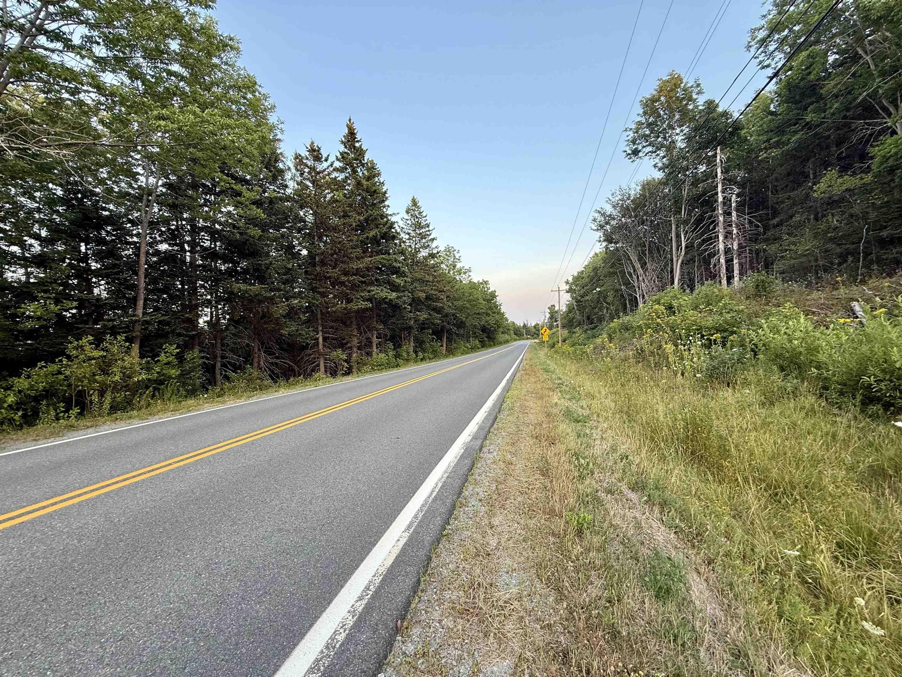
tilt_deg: -1.1
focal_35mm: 14
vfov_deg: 85.7
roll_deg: +2.3
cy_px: 338
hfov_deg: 102.1
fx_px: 365
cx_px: 451
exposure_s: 1/133
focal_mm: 2.22
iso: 50
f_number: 2.2
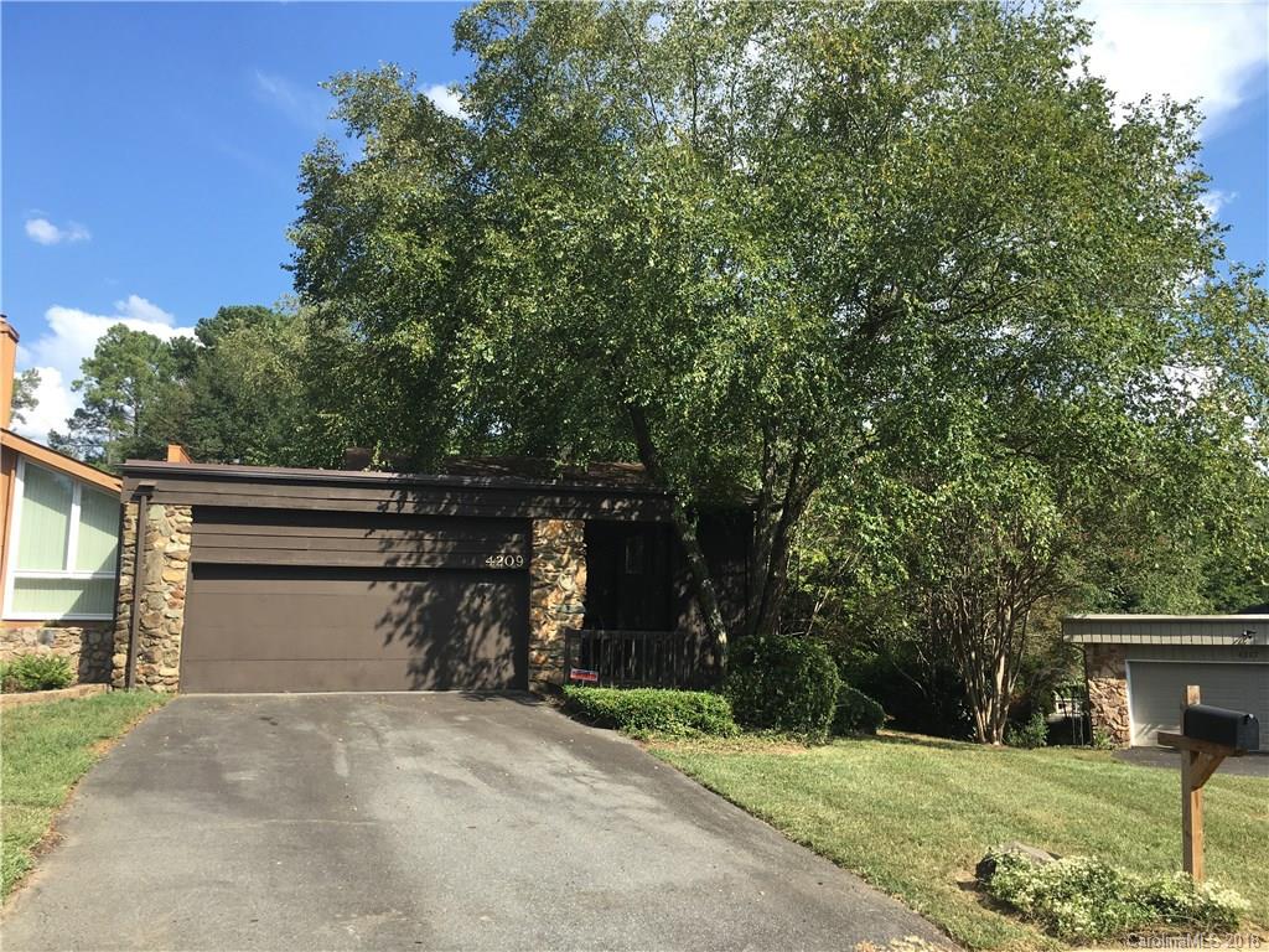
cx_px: 634
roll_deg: -1.3
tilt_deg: +9.6
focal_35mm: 29
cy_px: 476
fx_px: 1063
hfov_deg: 61.7
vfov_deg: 48.2
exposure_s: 1/864
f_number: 2.2
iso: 25
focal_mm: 4.15
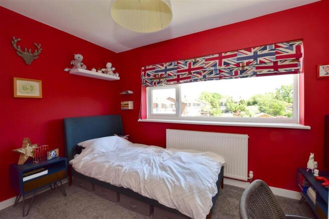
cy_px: 110
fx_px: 137
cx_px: 164
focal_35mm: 15
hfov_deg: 100.4
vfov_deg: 77.3
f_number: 11
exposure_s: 1/60
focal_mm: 10
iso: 400
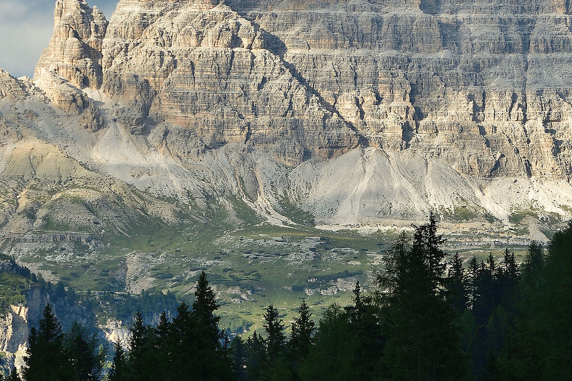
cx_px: 462
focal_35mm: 289
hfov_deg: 7.1
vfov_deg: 4.8
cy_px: 45
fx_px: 4592
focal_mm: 95
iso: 100
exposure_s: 1/250
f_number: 8
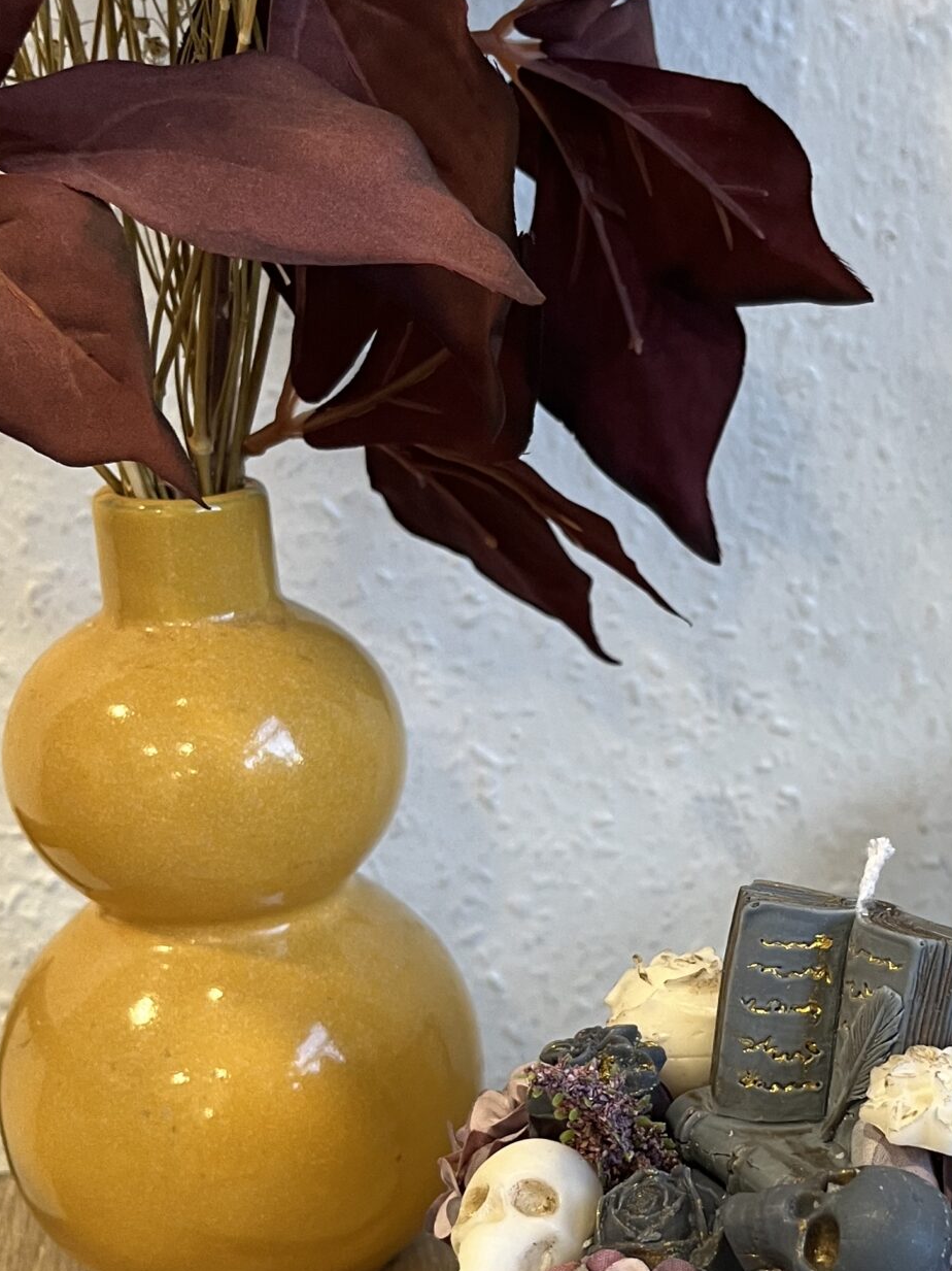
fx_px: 1981
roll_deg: +1.7
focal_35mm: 54
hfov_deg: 26.2
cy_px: 880
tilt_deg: -22.0
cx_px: 850
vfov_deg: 35.1
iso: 100
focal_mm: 5.1
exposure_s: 1/50
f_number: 1.6
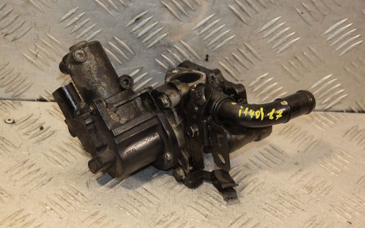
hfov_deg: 21.6
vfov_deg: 13.6
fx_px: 955
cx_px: 184
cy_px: 115
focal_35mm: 96
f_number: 5.3
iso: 800
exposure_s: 1/160
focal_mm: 62
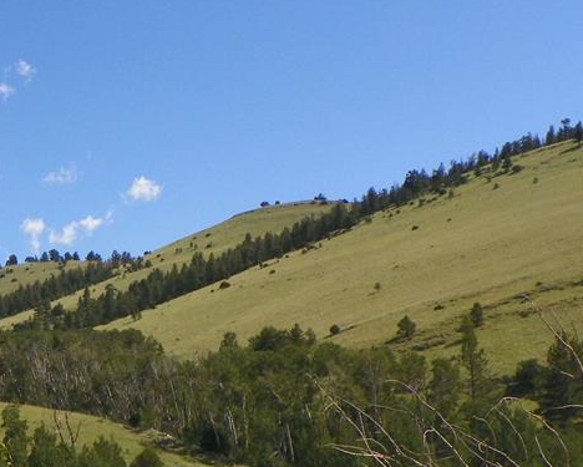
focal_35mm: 79
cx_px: 15
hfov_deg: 23.2
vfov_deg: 19.1
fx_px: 1364
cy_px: 410
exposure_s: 1/320
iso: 64
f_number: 5.6
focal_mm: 6.6
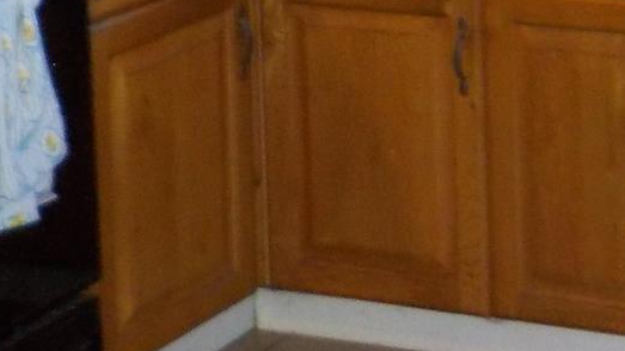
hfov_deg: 15.6
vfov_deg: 8.8
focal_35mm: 128
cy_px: -389
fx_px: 2121
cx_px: 909
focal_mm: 4.1
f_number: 3.3
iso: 250
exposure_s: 1/30
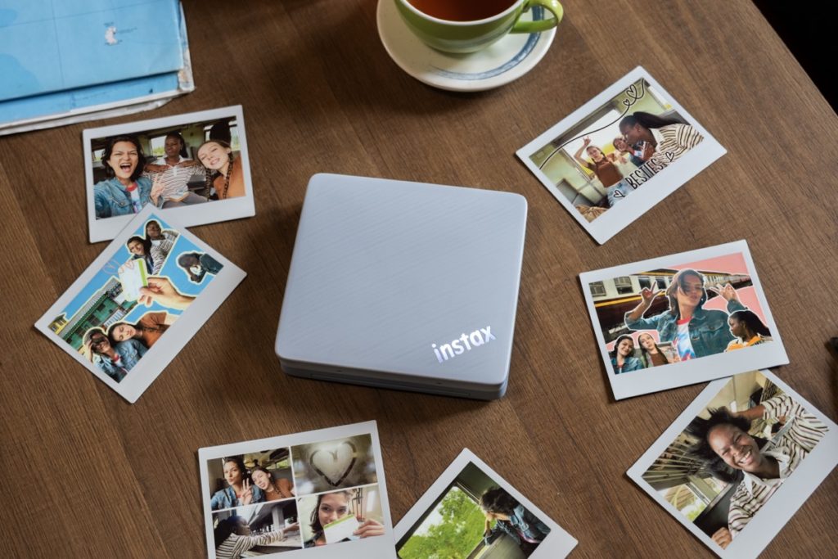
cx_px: 419
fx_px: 1024
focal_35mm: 44
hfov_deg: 44.5
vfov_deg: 30.5
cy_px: 280
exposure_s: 1/320
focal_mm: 29.2
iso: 640
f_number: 2.8
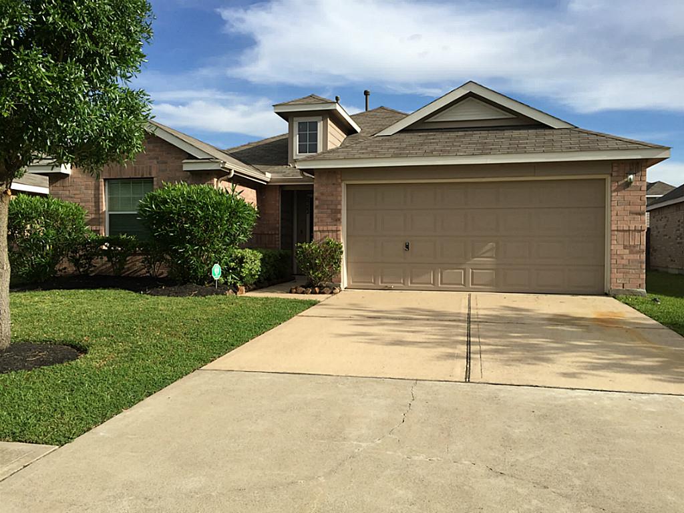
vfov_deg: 48.2
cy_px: 256
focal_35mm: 29
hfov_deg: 61.7
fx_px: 573
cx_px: 342
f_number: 2.2
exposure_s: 1/1799
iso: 32
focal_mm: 4.15
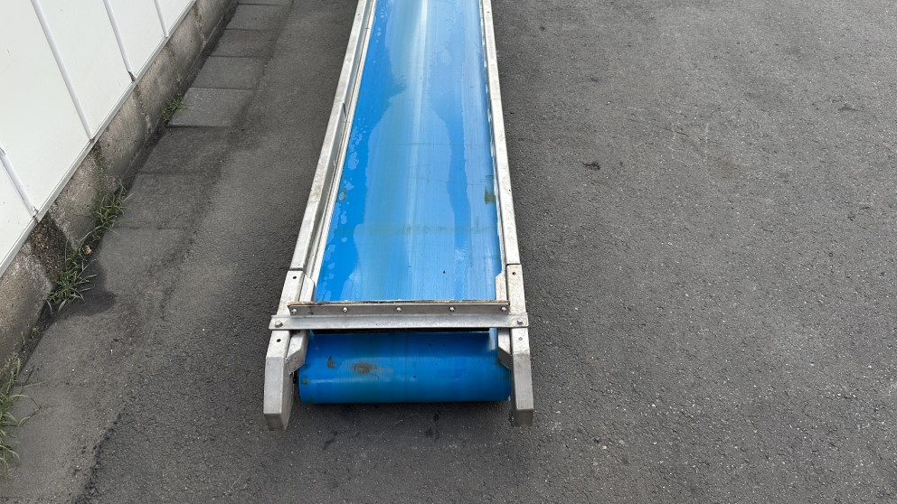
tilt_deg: -37.1
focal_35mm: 27
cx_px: 461
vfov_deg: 42.3
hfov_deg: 69.8
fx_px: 642
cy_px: 165
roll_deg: -1.6
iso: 80
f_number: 1.78
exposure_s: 1/604
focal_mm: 6.86
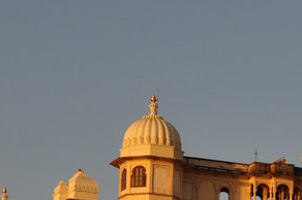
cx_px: 342
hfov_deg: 11.0
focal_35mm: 185
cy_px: 292
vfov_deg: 7.3
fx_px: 1550
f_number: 10
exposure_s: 1/200
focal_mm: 30
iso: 200
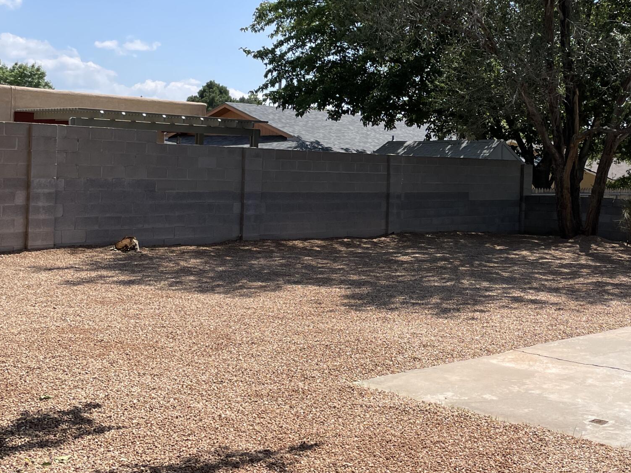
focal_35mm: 52
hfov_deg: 36.2
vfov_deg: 27.8
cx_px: 456
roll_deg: -1.4
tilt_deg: +1.3
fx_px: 948
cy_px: 149
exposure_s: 1/3205
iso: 32
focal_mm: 4.2
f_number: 1.6
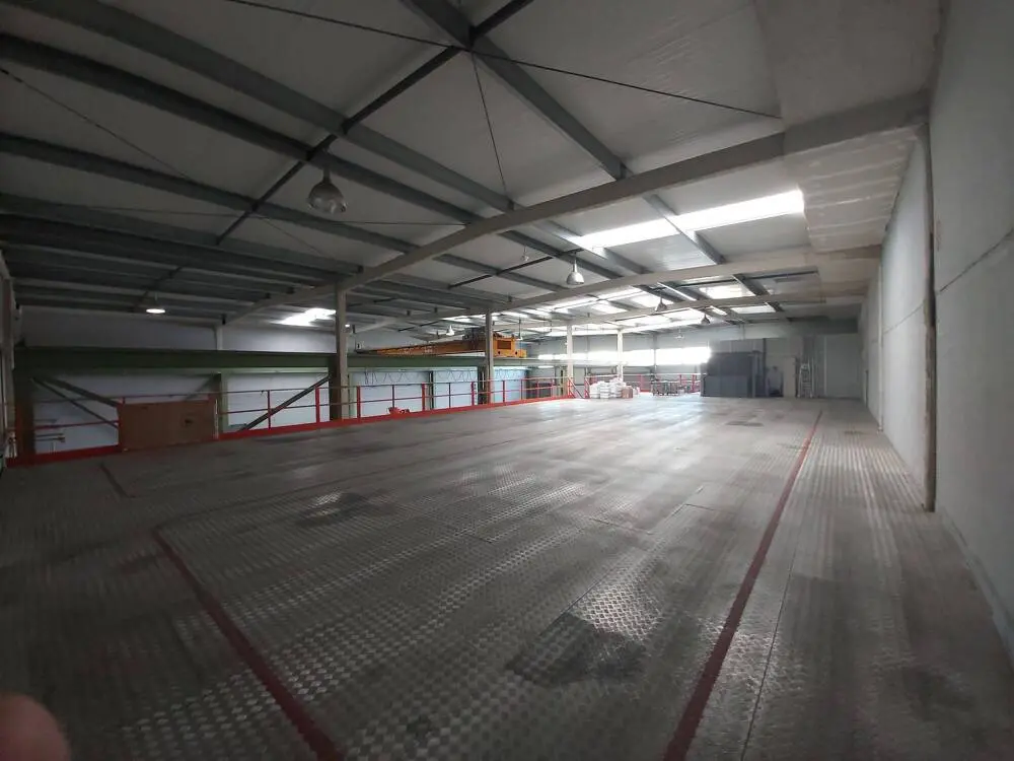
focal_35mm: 12
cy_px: 380
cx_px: 507
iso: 125
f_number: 2.2
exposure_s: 1/33
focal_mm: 1.42
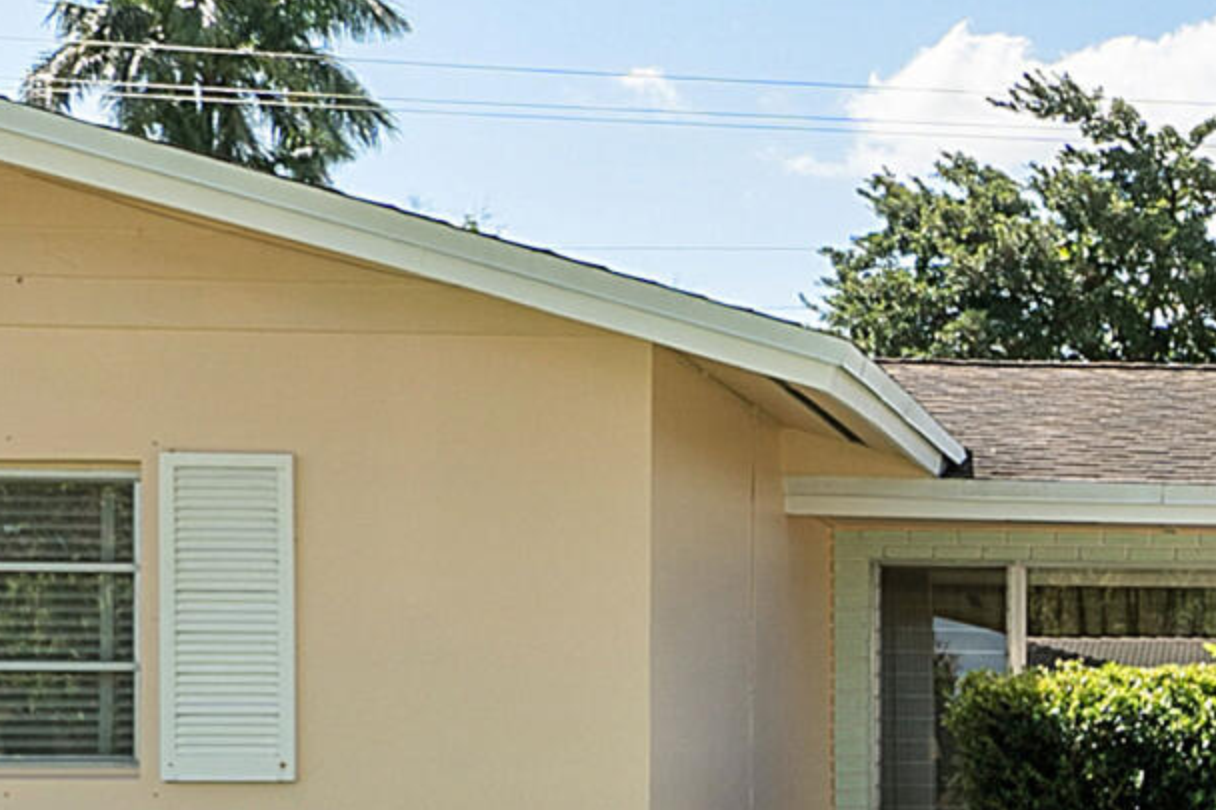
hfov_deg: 23.7
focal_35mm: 74
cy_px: 864
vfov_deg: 17.8
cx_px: 1628
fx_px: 2499
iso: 100
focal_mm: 10
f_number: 11
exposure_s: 1/125
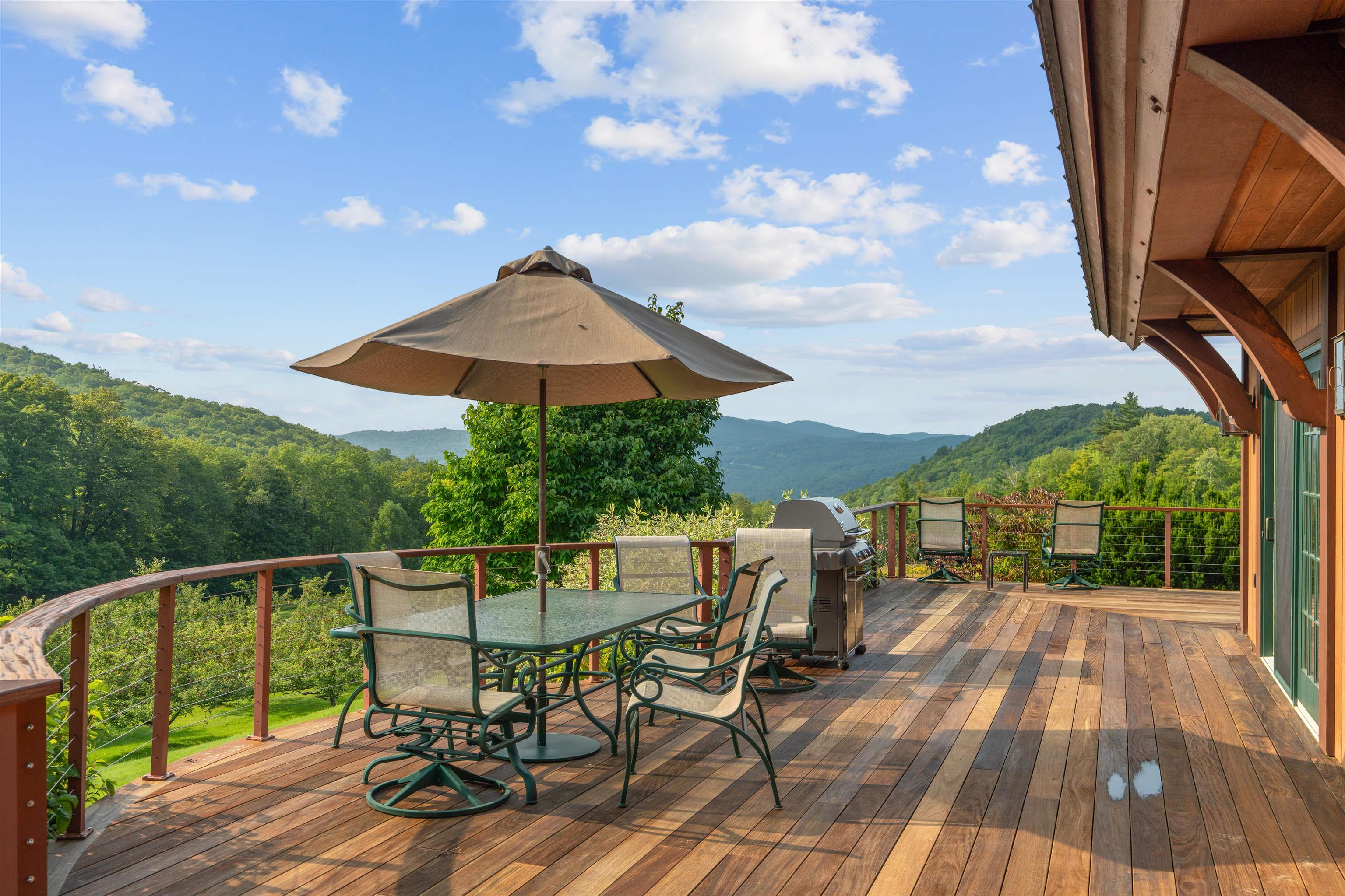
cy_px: 448
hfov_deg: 58.7
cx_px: 672
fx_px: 1195
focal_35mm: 32
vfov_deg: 41.1
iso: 160
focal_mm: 32
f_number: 7.1
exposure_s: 1/160
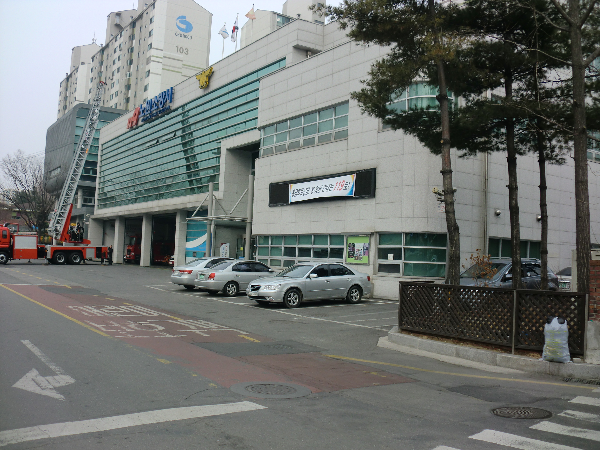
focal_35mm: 35
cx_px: 300
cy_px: 225
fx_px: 607
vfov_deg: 40.7
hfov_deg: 52.6
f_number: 3.1
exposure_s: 1/500
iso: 64
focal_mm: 6.3
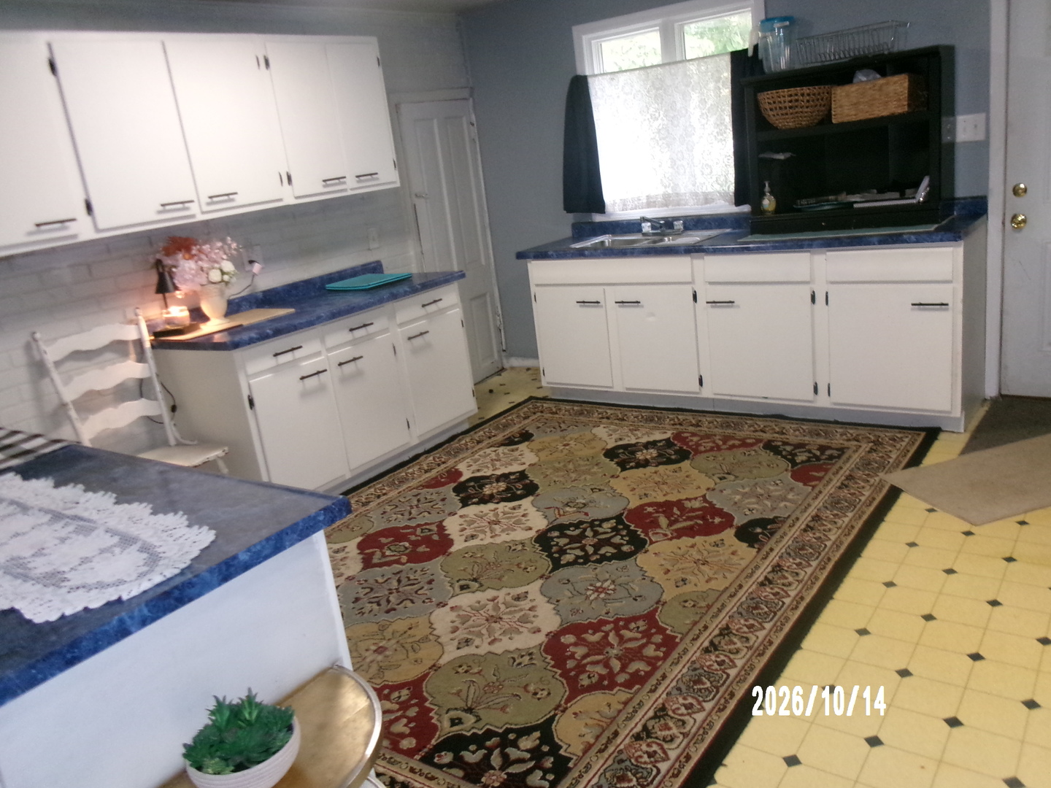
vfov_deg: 49.7
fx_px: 850
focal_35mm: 28
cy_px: 394
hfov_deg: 63.4
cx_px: 526
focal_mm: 5.1
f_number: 3.9
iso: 400
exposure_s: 1/34
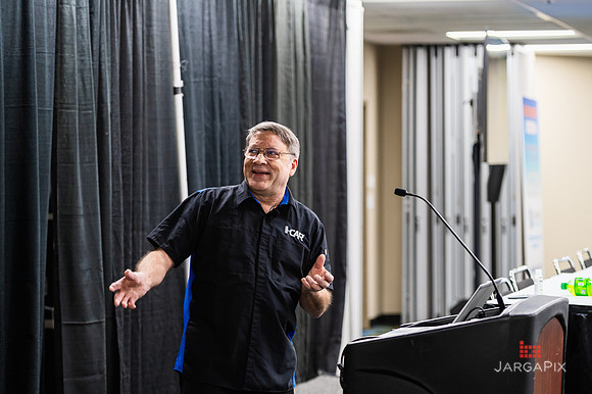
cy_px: 191
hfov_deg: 19.6
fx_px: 1716
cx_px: 297
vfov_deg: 13.1
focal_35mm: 104
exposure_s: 1/200
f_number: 3.2
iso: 1250
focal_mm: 100
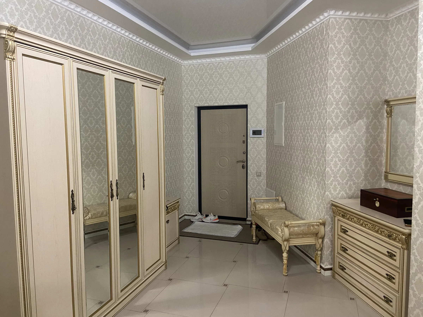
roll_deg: +0.0
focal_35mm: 26
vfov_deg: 53.1
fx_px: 318
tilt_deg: -5.8
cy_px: 158
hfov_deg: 67.3
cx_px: 212
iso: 320
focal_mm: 4.25
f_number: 1.8
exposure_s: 1/50
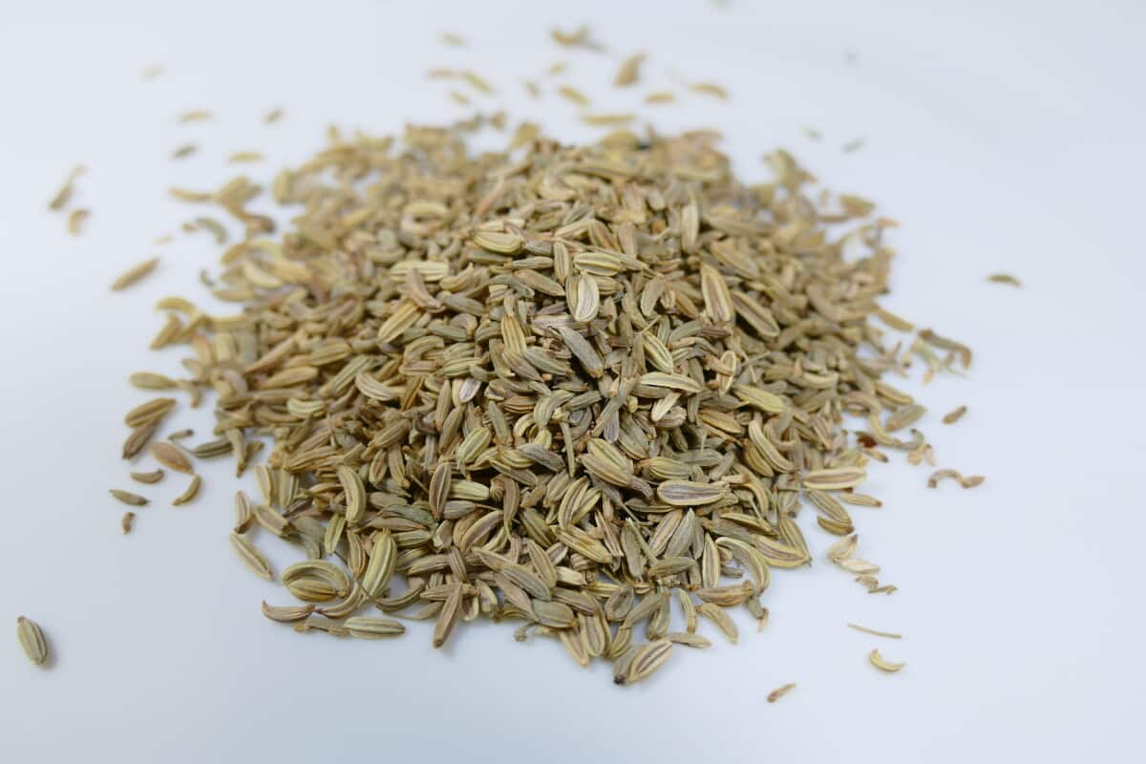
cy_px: 382
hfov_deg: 46.4
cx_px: 573
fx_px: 1337
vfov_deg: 31.9
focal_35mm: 42
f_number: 3.2
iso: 125
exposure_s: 1/80
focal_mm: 15.26
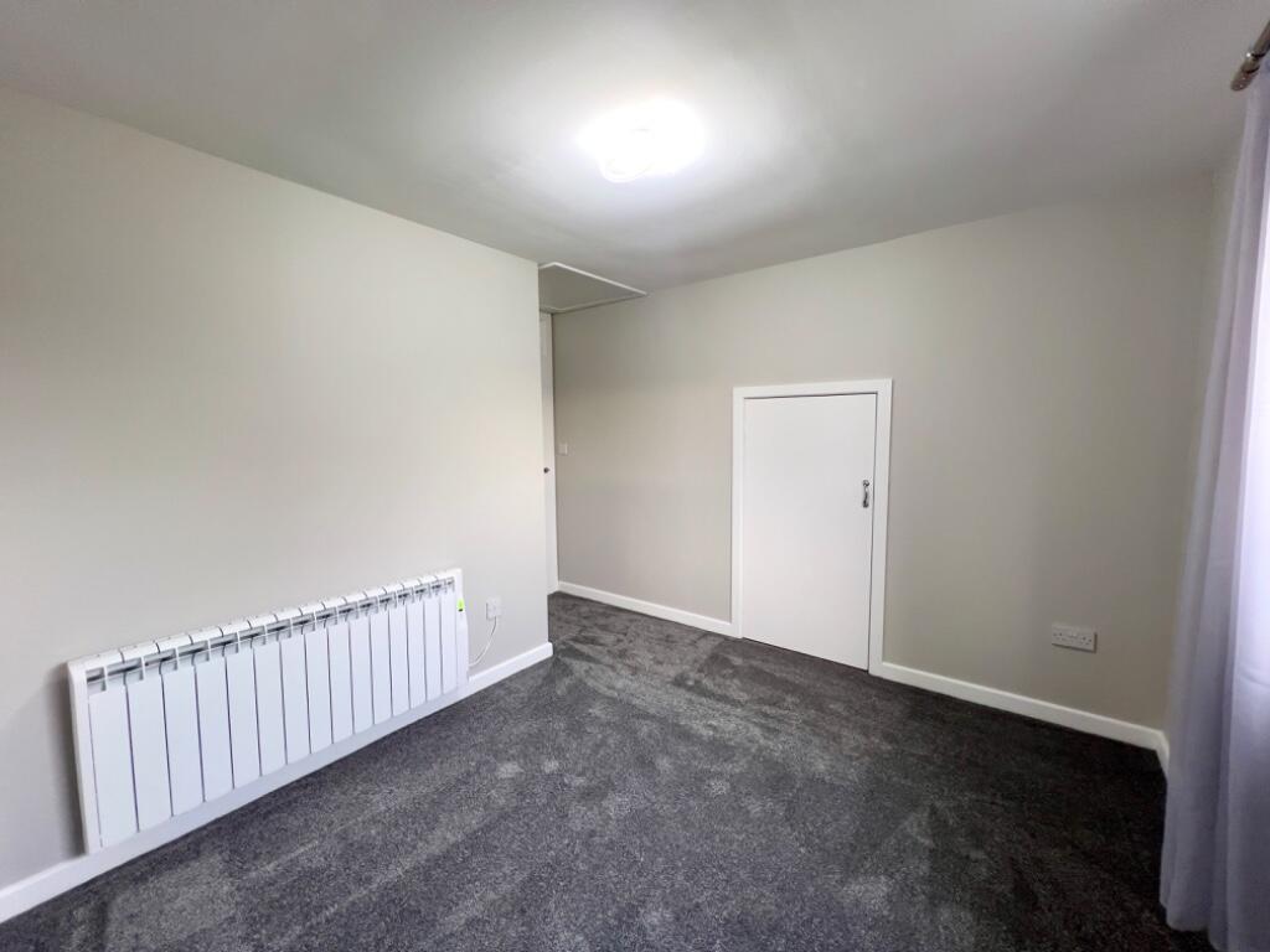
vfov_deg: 89.9
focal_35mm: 13
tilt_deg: -4.9
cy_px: 476
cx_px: 635
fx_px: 477
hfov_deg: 106.2
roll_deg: +0.5
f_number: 1.8
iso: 250
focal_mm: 1.57
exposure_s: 1/81
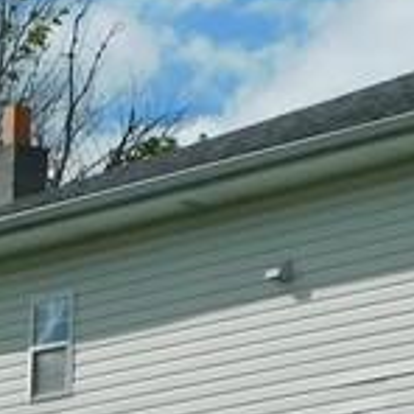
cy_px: 808
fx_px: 3302
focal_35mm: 244
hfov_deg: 7.2
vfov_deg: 6.9
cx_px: 84
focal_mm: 7.1
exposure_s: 1/640
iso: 125
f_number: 7.2
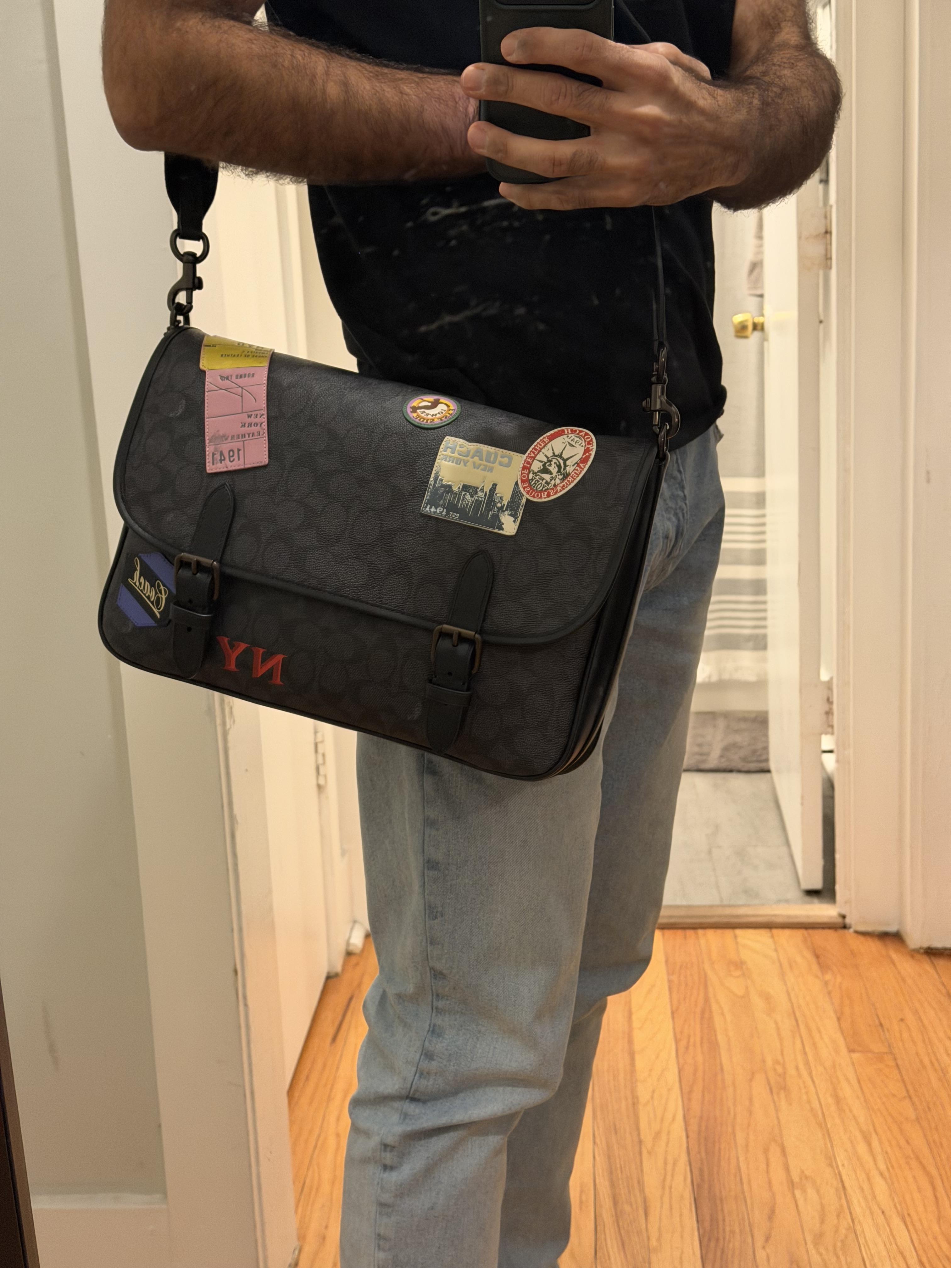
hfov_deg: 30.3
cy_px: 634
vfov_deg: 39.7
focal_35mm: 48
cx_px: 476
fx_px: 1758
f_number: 1.78
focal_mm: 6.76
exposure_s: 1/30
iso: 400
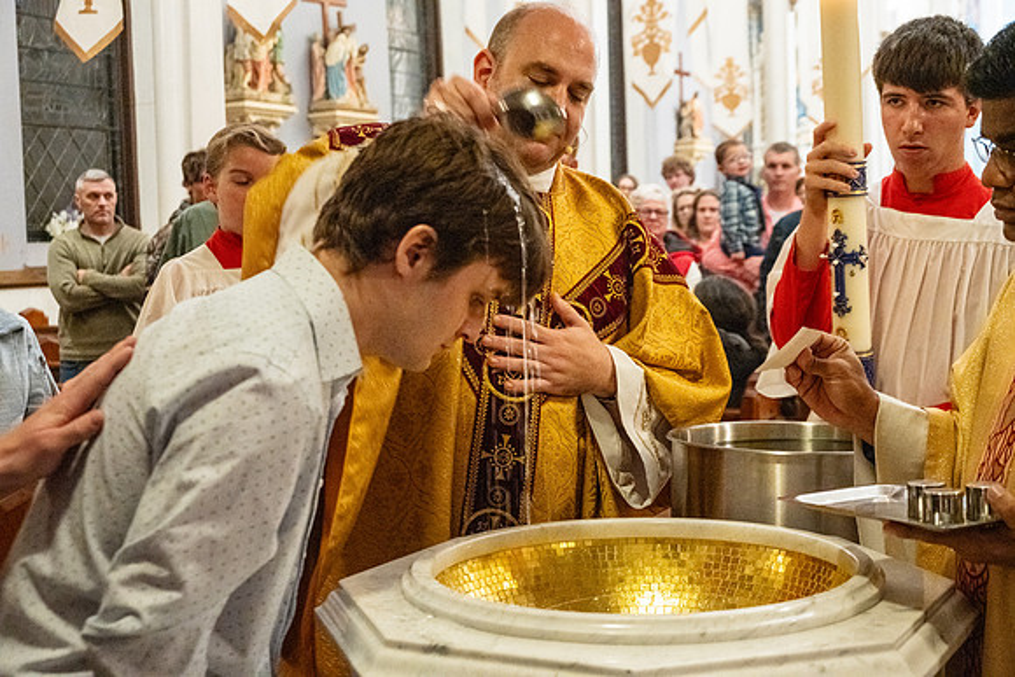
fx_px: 1495
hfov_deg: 37.5
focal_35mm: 53
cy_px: 338
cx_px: 508
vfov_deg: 25.5
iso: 5000
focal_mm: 53
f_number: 5.6
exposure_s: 1/60
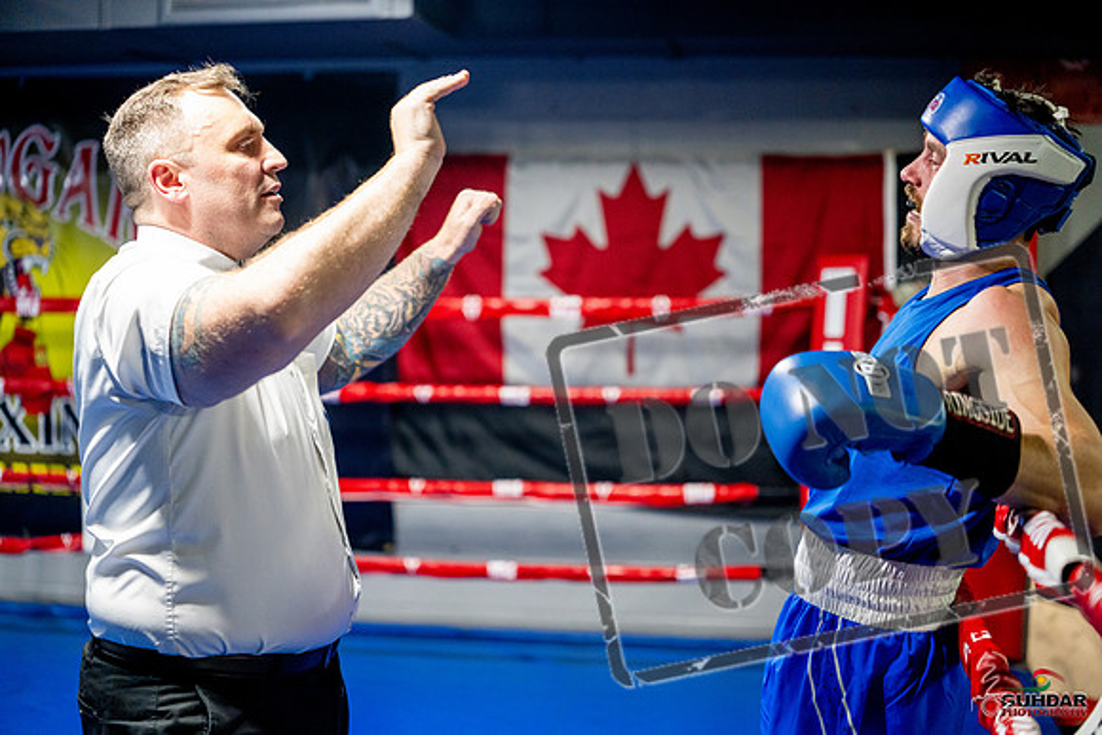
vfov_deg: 27.0
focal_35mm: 50
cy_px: 368
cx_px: 551
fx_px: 1531
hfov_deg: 39.6
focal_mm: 50
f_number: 2
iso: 4000
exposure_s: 1/1000
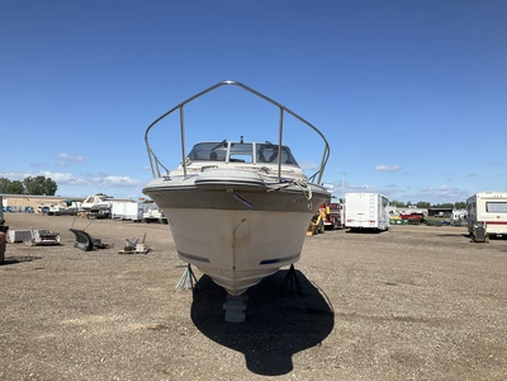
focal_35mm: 29
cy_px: 190
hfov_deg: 61.7
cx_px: 254
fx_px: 425
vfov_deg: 48.2
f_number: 1.8
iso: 25
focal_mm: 3
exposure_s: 1/2227
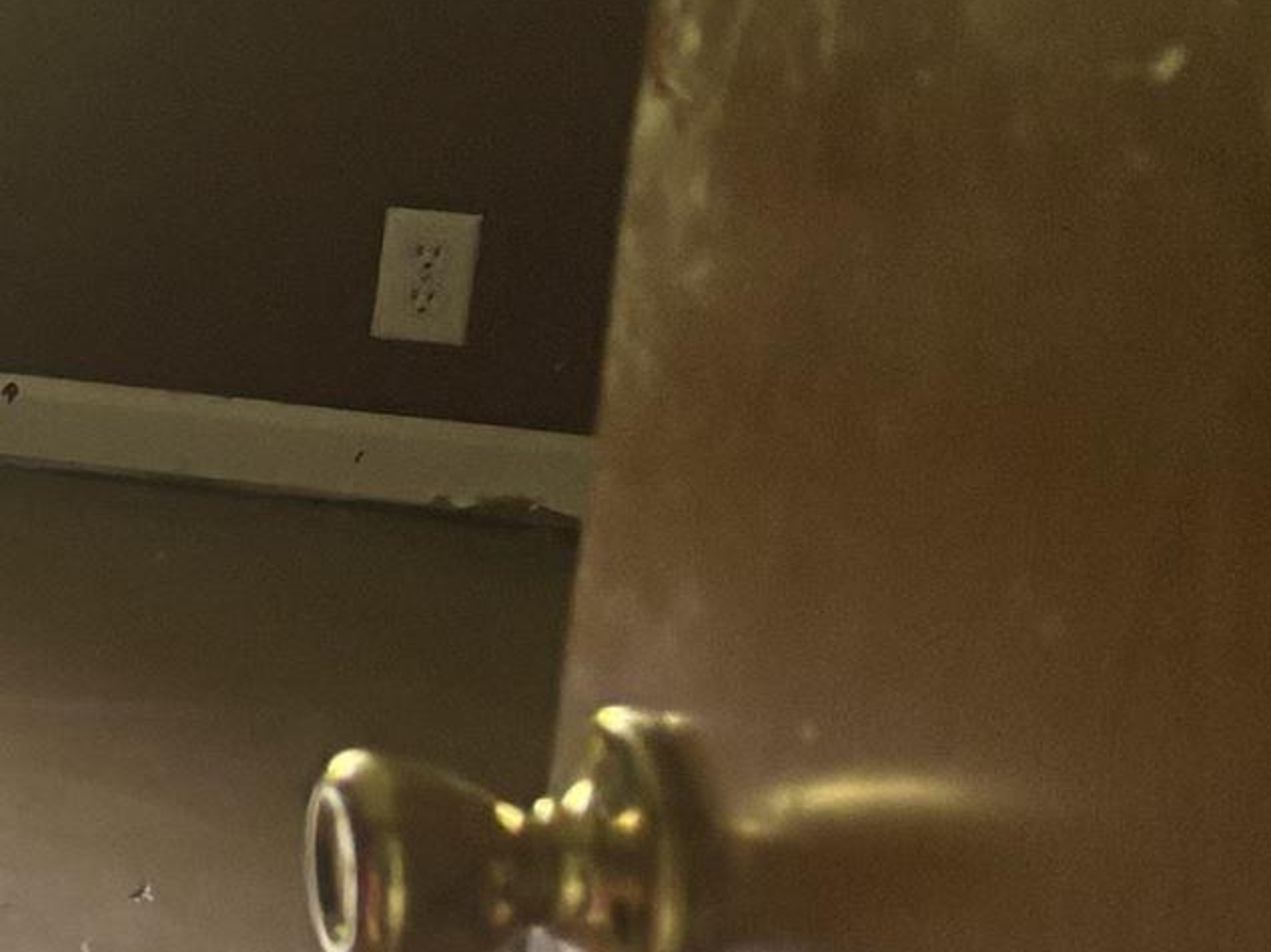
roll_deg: +2.0
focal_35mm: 126
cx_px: -1796
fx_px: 4625
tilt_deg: -17.0
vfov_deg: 11.7
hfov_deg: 12.3
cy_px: 196
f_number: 1.6
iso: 125
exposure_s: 1/61
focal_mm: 5.96
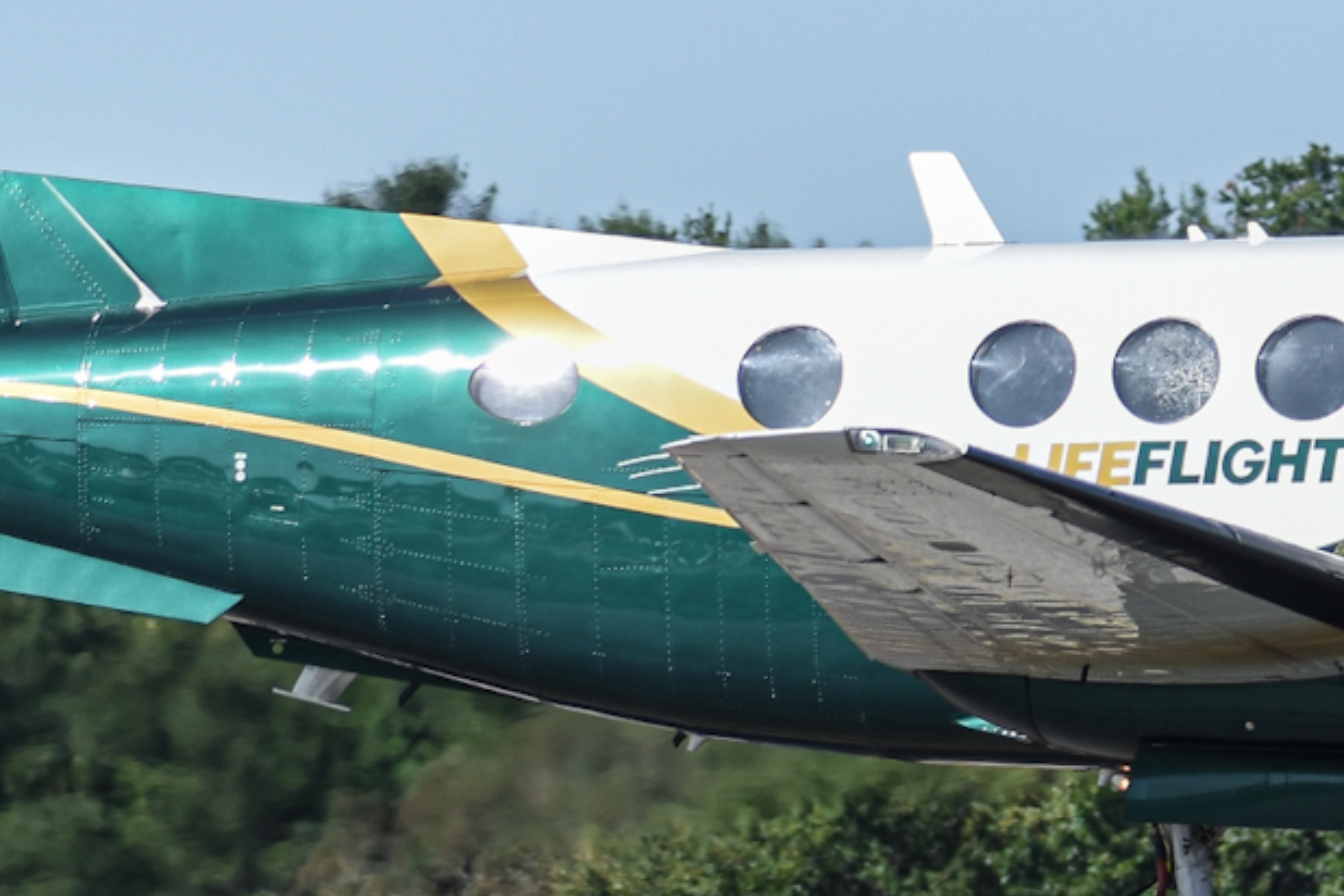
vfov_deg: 1.6
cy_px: 441
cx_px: 900
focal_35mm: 886
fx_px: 33075
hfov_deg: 2.3
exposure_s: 1/640
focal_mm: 190
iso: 100
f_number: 5
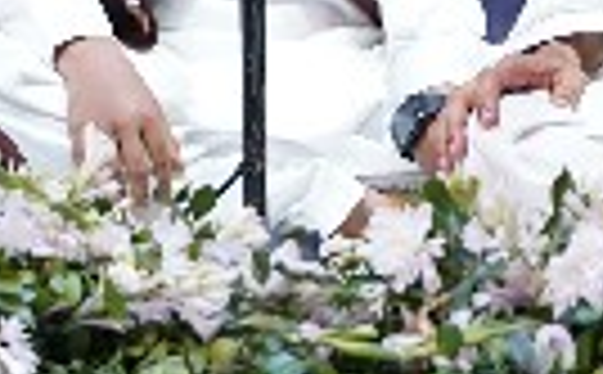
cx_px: -1170
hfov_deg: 3.1
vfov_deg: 1.9
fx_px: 10885
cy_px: -1086
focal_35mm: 664
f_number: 1.8
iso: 320
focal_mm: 85
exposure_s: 1/125
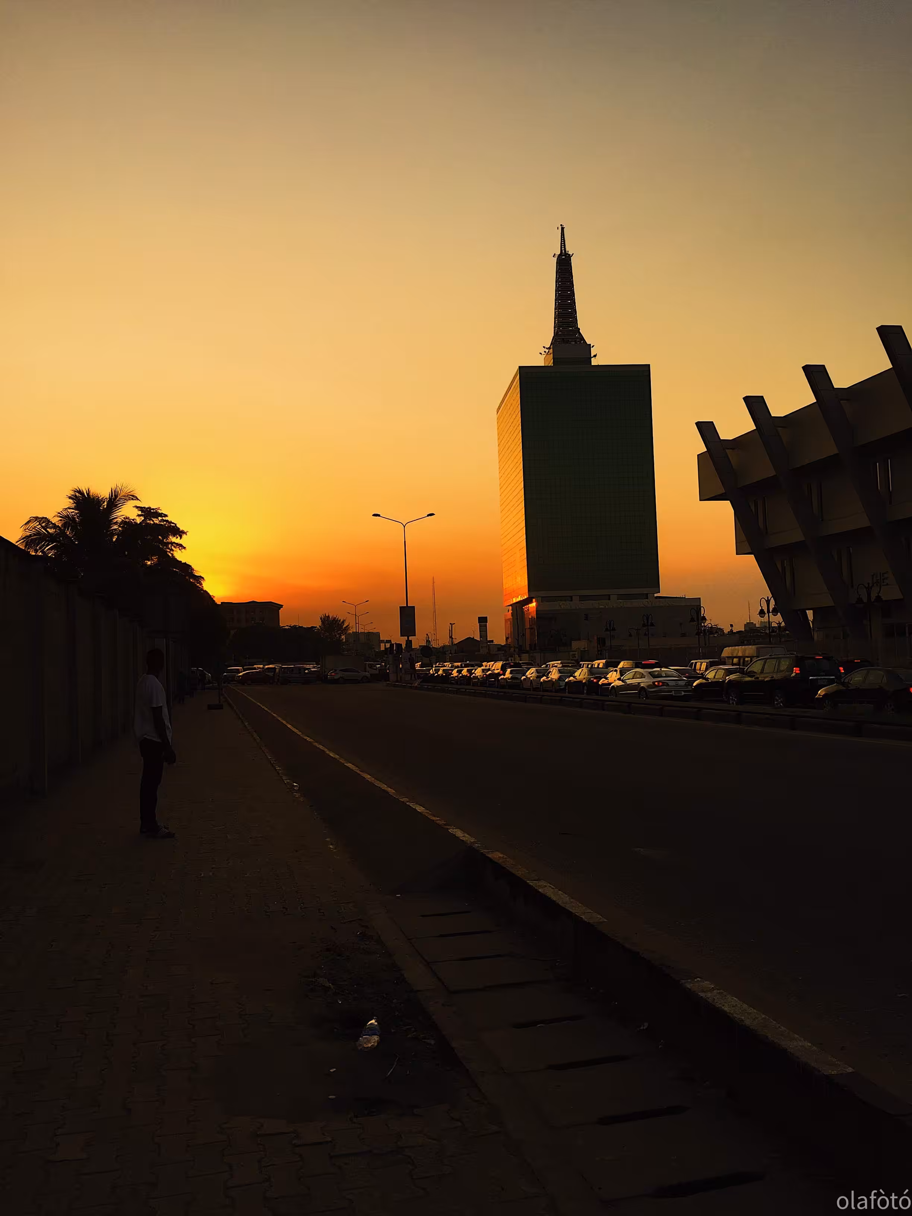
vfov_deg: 61.7
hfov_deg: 48.2
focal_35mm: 29
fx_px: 1019
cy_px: 608
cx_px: 456
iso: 32
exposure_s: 1/775
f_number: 2.2
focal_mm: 4.15
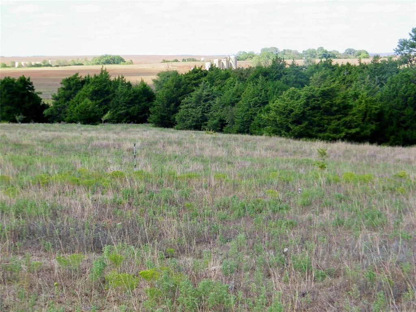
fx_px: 1021
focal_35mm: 85
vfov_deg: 17.4
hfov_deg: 23.0
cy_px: 156
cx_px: 208
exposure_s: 1/250
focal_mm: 15.1
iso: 80
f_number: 4.5
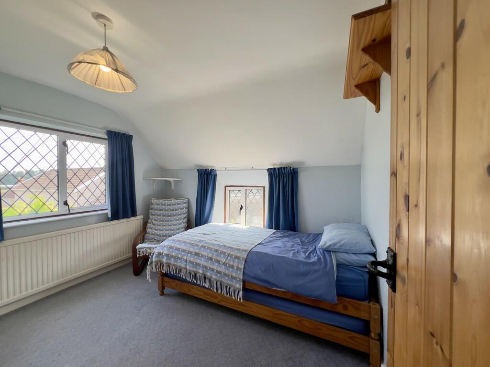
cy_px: 184
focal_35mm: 13
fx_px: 184
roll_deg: +0.5
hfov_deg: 106.2
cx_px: 245
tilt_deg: -0.6
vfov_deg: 89.9
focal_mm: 1.57
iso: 40
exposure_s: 1/99
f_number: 1.8
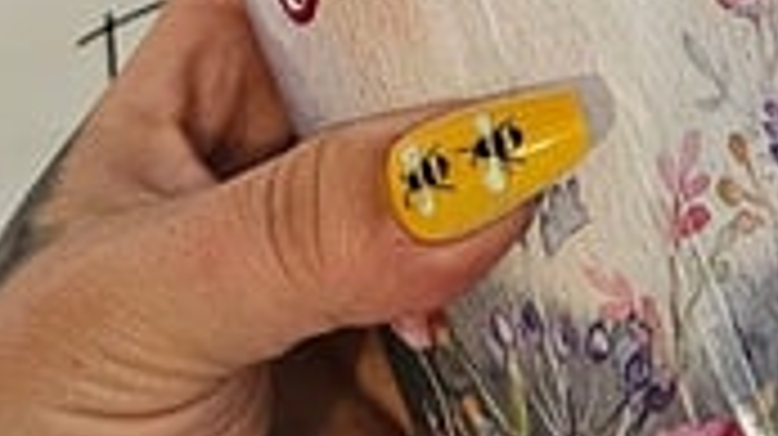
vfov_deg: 11.6
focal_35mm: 97
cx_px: 463
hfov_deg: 22.0
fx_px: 2000
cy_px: -319
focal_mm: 5
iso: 500
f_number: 1.8
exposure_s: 1/100
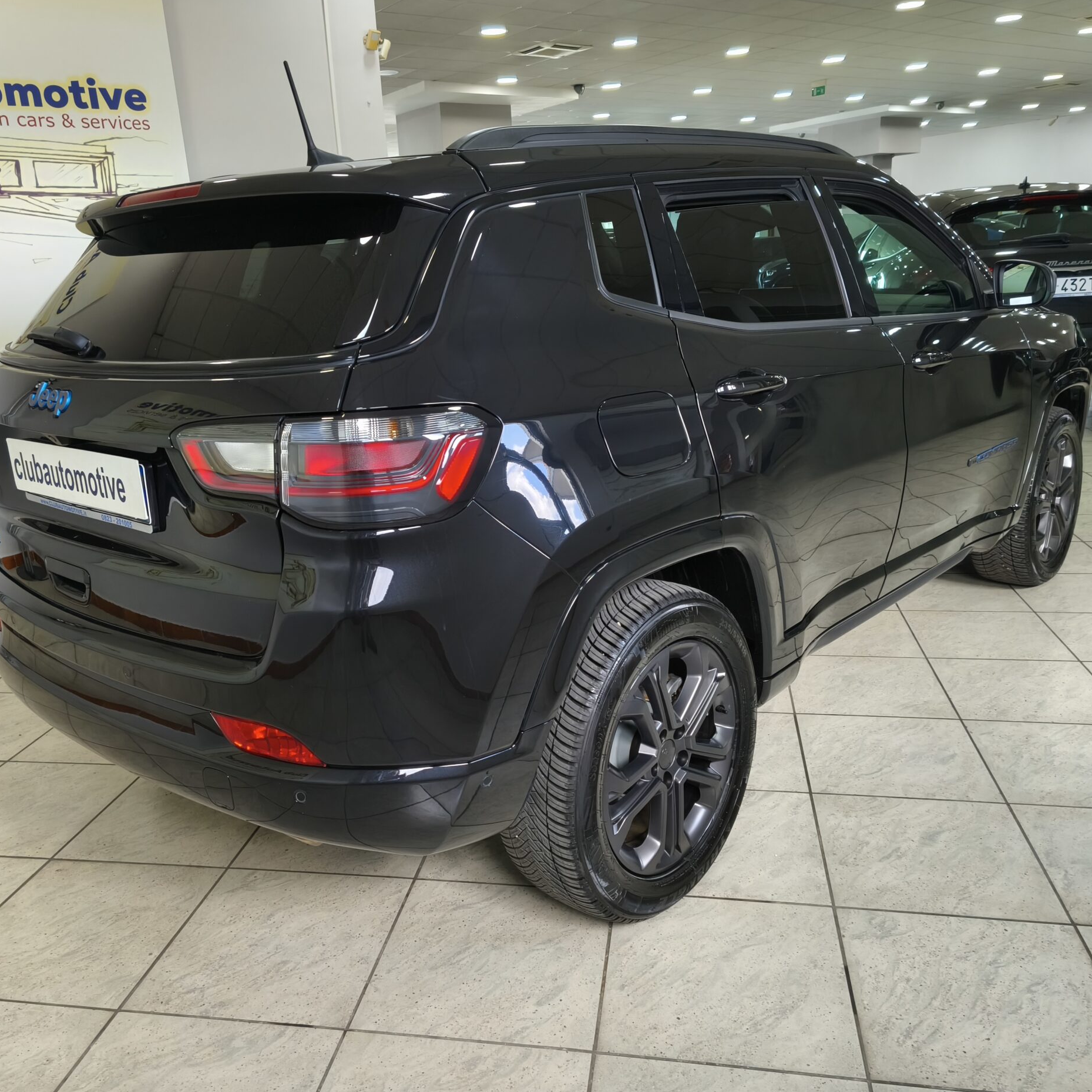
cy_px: 539
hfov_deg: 57.3
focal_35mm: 28
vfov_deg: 57.3
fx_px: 999
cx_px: 514
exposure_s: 1/50
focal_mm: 5.35
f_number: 1.7
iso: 500
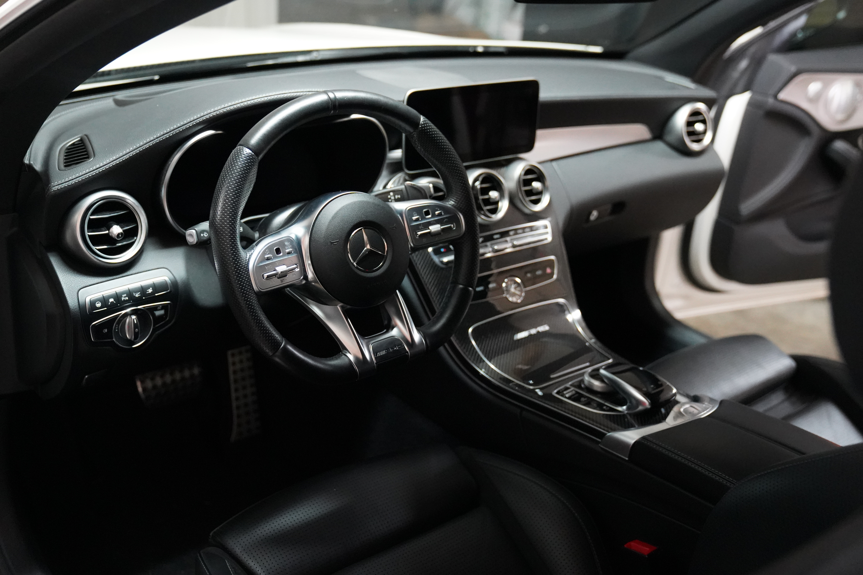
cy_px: 288
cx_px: 432
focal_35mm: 39
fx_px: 935
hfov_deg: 49.6
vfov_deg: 34.2
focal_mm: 39
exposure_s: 1/160
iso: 12800
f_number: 2.8
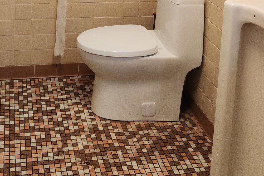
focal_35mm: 55
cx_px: 73
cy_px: -74
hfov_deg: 35.6
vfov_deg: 21.4
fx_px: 403
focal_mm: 5.4
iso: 125
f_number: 1.8
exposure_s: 1/120
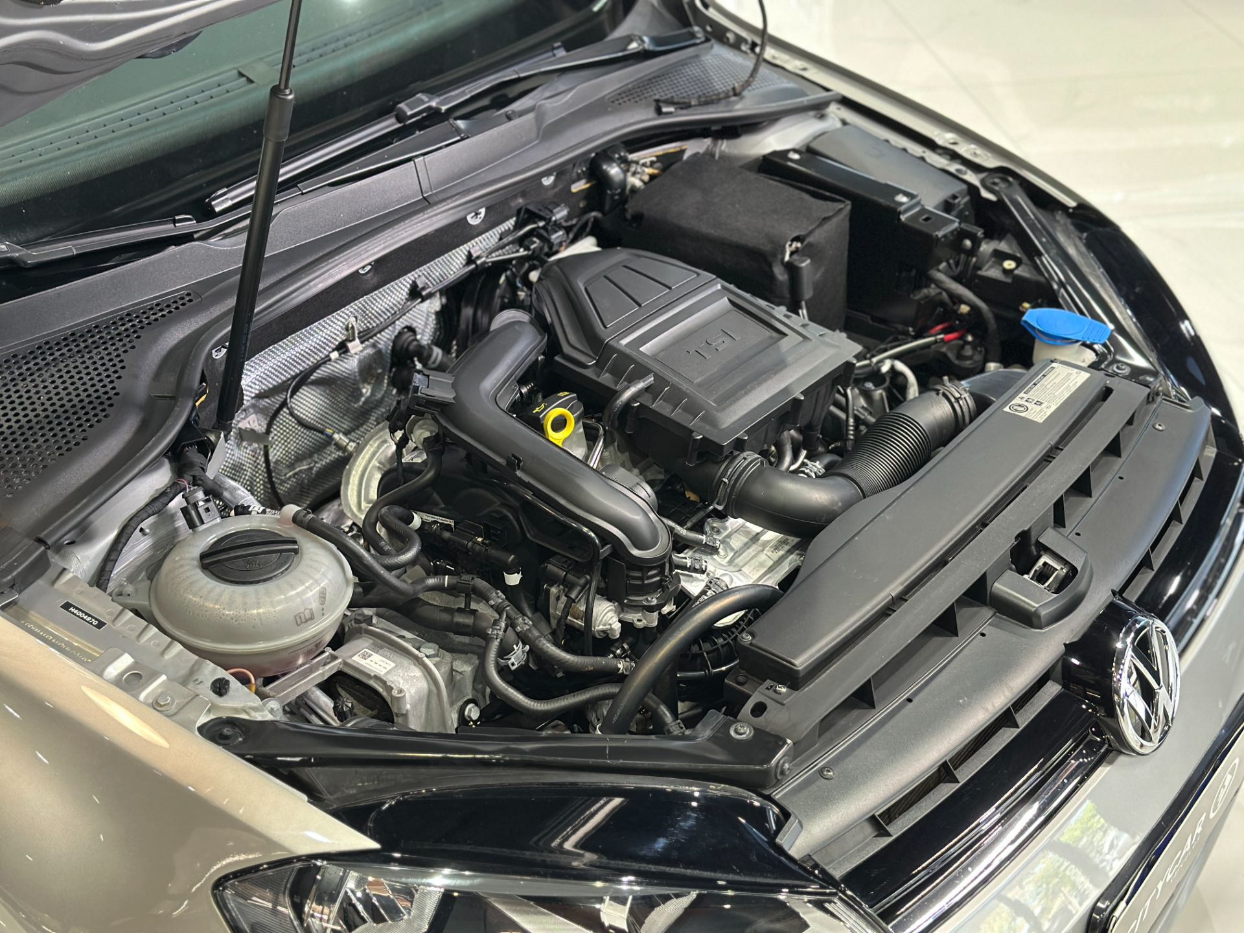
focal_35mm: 48
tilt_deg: -33.0
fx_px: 1725
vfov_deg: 30.3
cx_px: 622
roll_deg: +0.0
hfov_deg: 39.7
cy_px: 466
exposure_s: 1/60
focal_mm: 6.86
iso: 400
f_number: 1.78
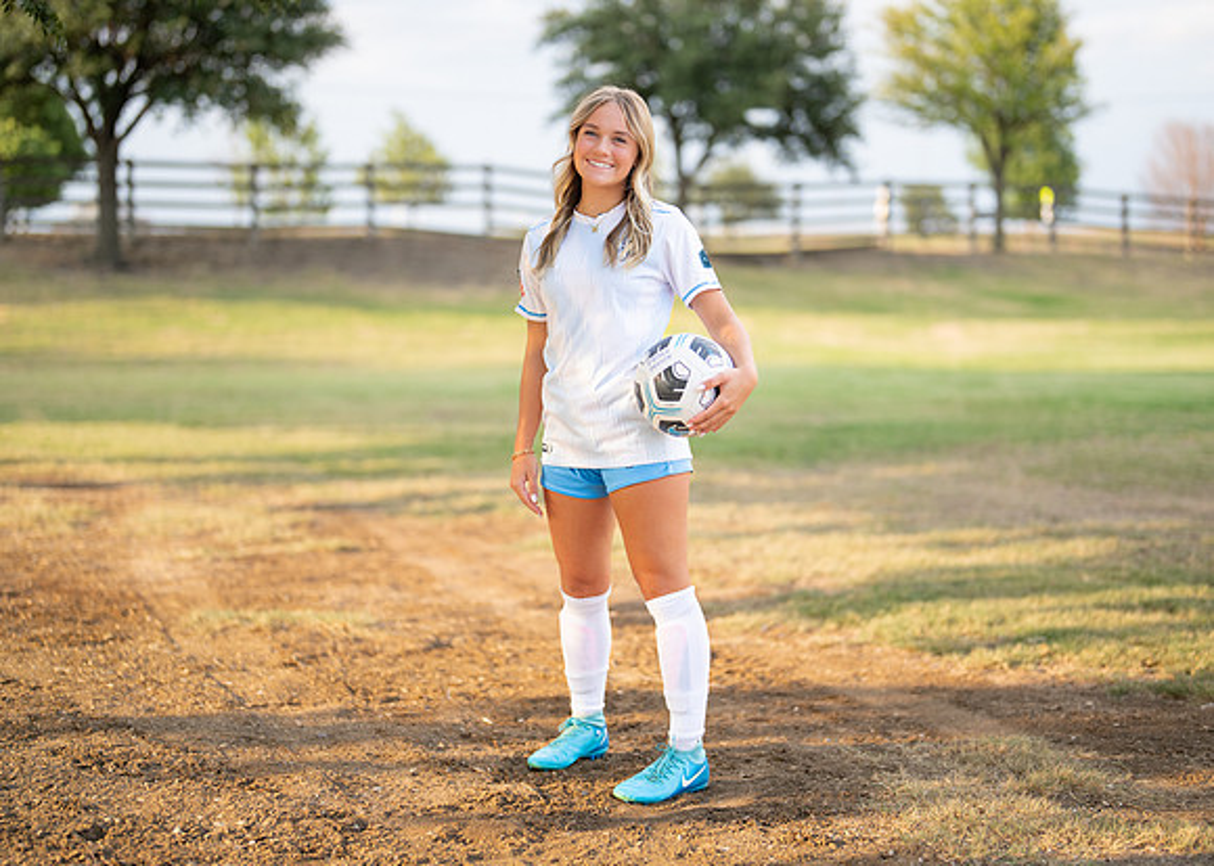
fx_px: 2010
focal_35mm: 58
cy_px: 430
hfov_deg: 33.6
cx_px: 612
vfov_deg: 24.3
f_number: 1.2
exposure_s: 1/1600
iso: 100
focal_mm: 50
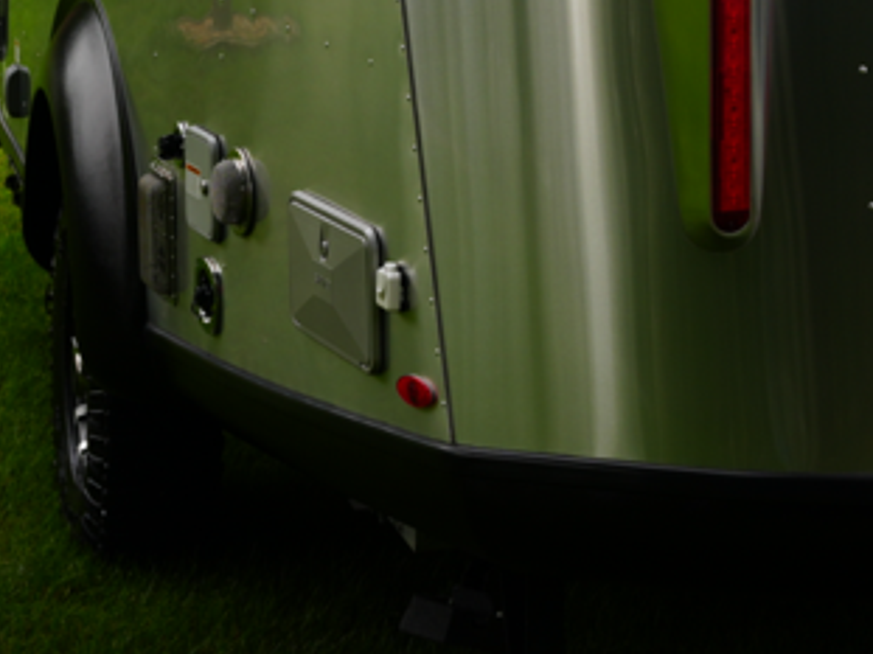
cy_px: -216
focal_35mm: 98
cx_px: 766
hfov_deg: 19.6
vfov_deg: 14.3
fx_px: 2482
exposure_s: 1/80
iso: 100
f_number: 5.6
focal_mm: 22.1
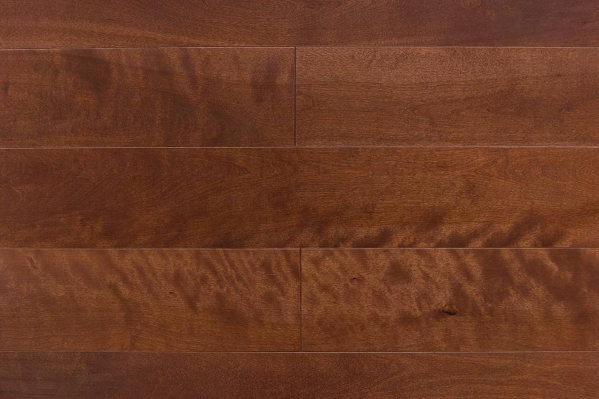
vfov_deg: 31.9
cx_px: 300
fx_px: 699
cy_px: 200
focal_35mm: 42
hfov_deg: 46.4
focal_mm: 28
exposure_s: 1/10
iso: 100
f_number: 5
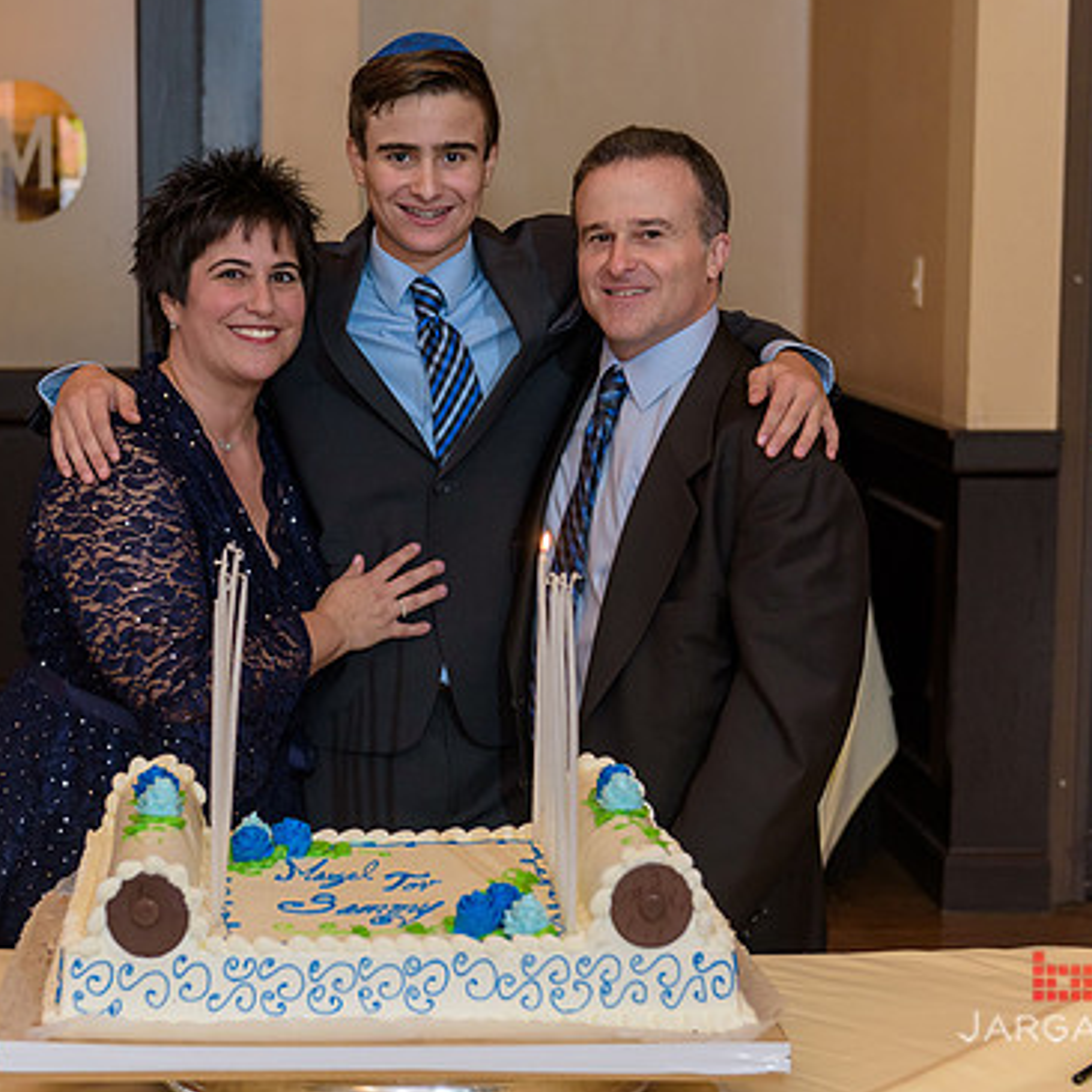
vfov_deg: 23.4
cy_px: 530
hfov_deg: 23.3
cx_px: 379
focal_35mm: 74
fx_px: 2641
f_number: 3.2
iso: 1600
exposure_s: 1/125
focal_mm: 55
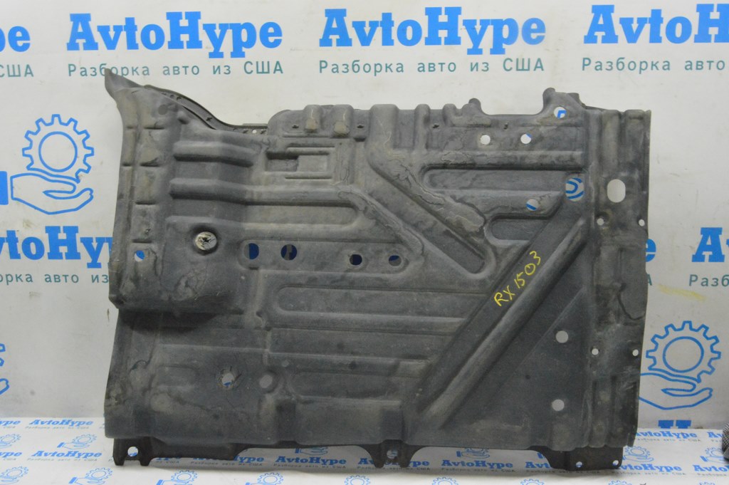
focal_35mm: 33
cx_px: 364
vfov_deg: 39.9
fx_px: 668
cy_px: 242
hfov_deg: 57.3
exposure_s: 1/15
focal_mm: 22
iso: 6400
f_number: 20
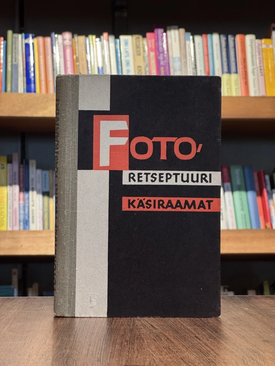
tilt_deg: +1.9
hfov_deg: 19.1
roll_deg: -1.0
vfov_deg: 25.3
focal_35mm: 77
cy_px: 183
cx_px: 138
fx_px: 815
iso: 250
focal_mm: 9
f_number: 2.8
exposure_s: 1/63
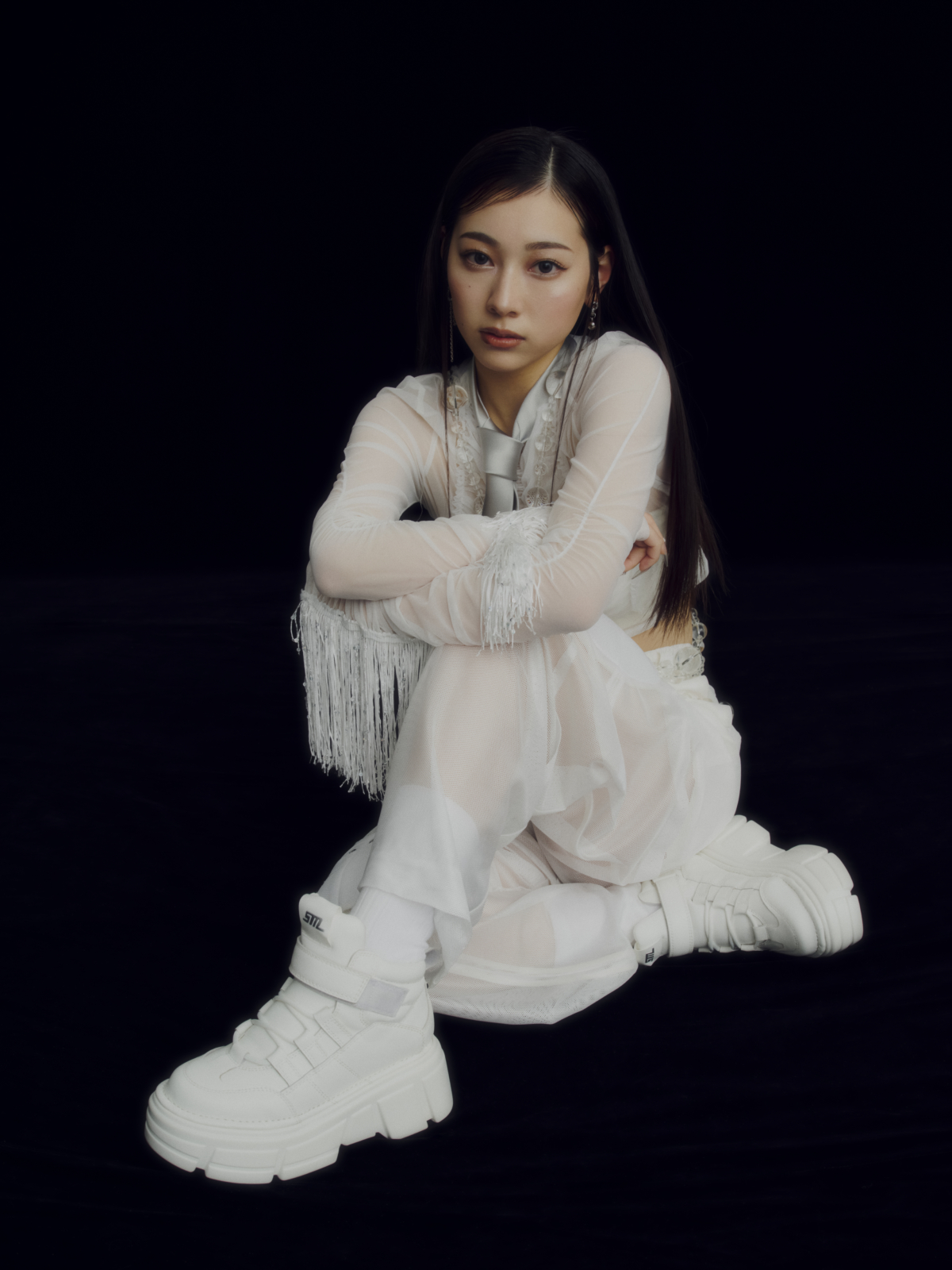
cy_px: 635
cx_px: 476
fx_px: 1320
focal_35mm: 36
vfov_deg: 51.4
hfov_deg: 39.7
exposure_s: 1/125
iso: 800
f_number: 11
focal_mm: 45
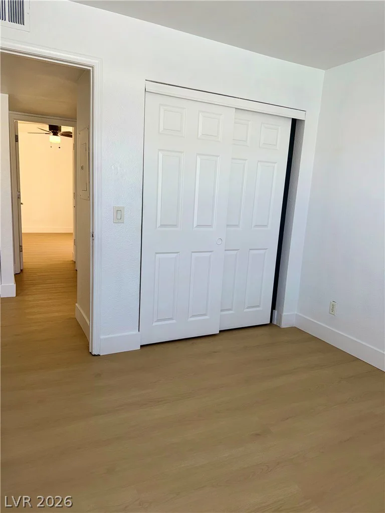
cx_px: 192
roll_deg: -3.7
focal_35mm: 24
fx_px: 356
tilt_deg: -10.2
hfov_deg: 56.8
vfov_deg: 71.6
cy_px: 256
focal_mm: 6.76
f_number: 1.78
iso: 50
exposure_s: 1/156
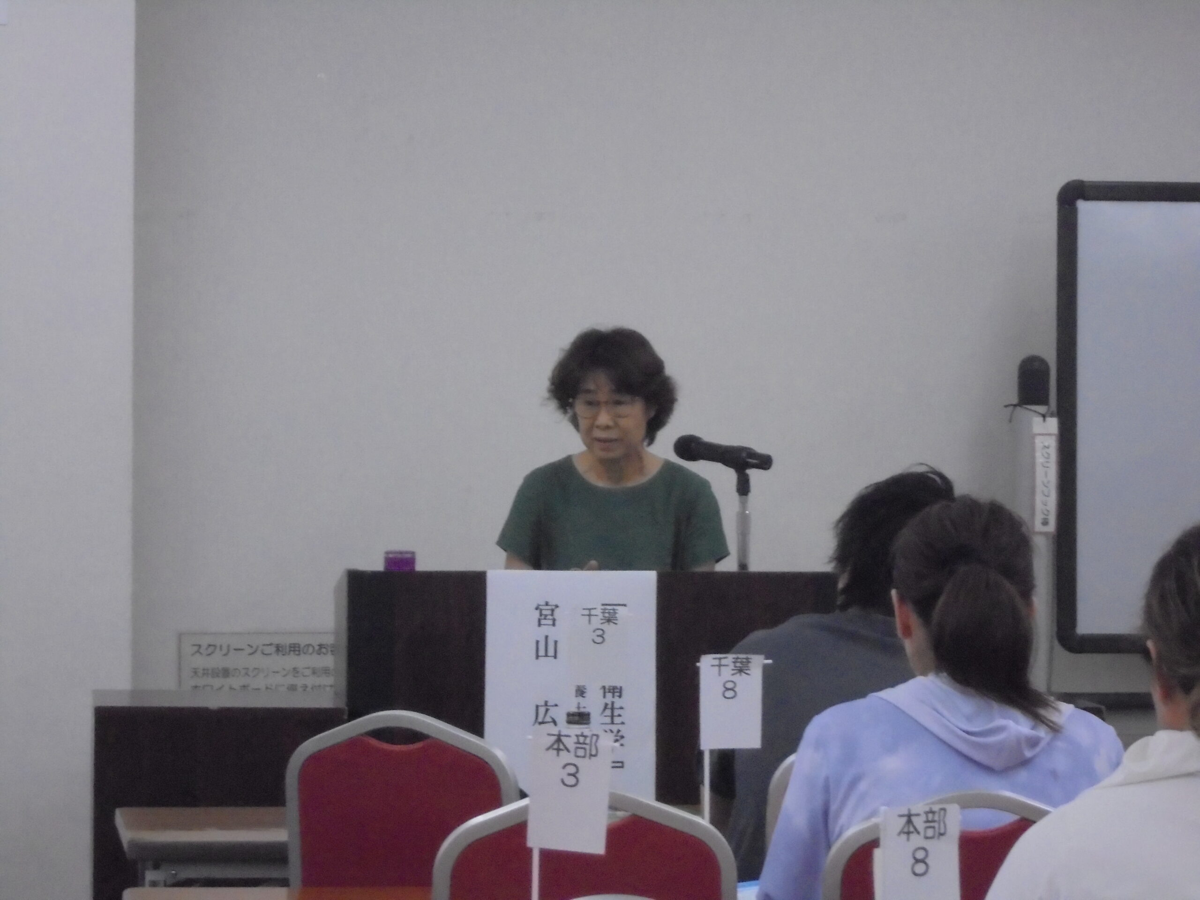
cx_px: 600
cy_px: 450
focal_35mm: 156
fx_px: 5408
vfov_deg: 9.5
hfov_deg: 12.7
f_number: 6.5
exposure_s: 1/80
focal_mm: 27.6
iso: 800
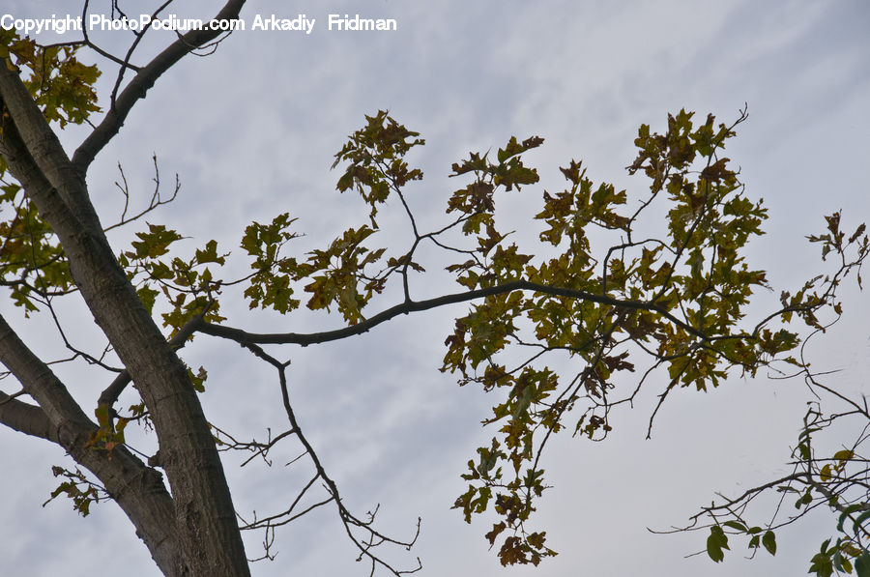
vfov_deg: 7.6
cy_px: 288
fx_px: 4343
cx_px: 435
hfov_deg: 11.4
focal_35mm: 180
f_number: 8
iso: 200
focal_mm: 120
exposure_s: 1/320
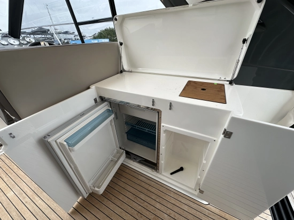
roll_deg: +3.2
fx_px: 119
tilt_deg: -30.4
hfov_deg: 102.0
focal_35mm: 14
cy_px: 110
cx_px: 147
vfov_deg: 85.7
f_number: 2.2
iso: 40
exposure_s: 1/99
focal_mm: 2.22
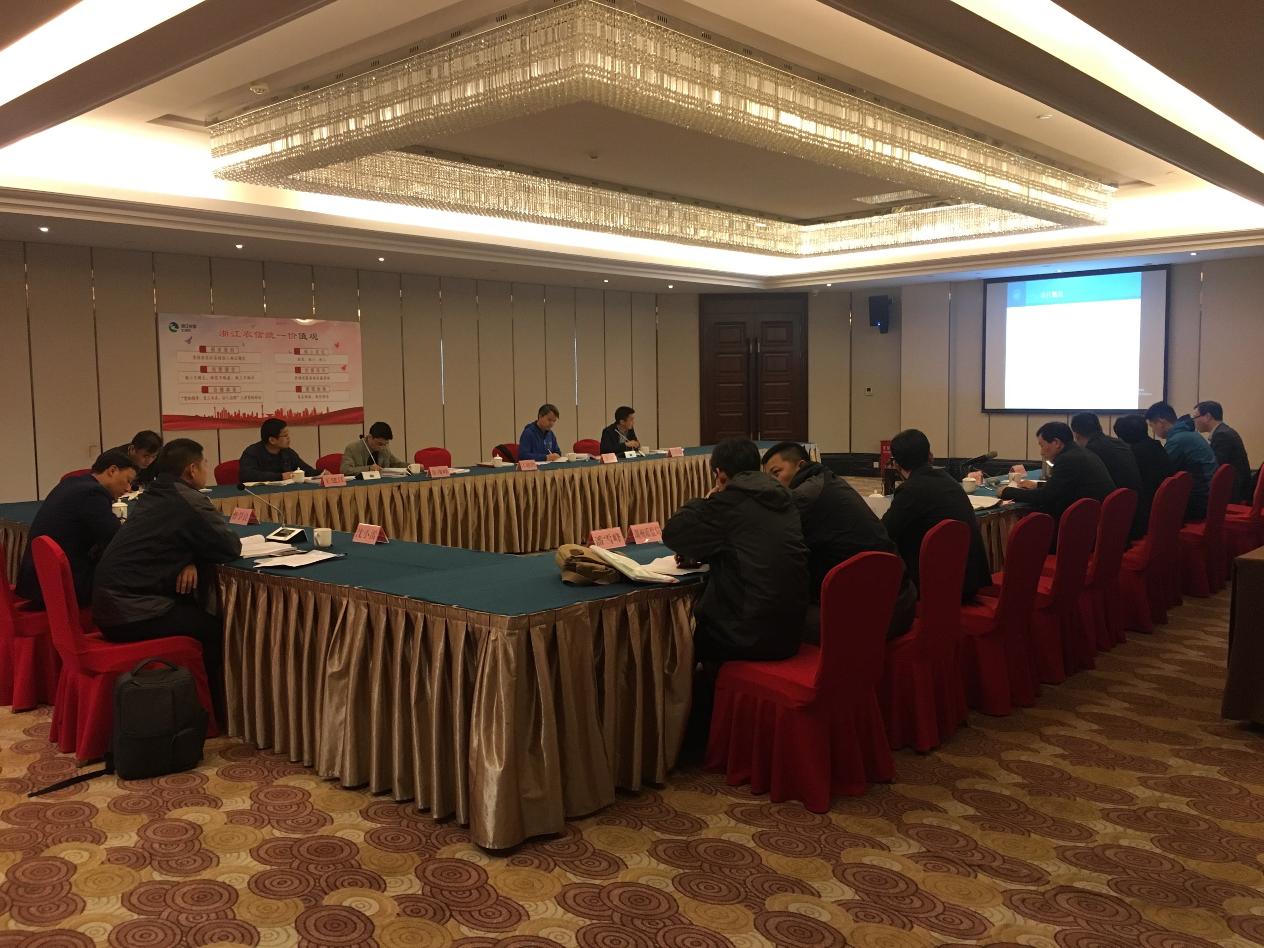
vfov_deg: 48.2
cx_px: 632
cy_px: 474
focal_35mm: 29
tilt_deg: -3.7
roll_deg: +0.5
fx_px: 1059
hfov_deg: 61.7
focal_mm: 4.15
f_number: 2.2
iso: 200
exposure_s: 1/33
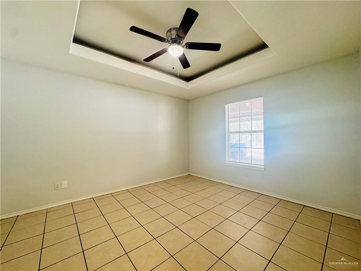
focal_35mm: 14
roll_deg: +0.1
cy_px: 136
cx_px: 180
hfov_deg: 102.1
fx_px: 146
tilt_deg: +0.6
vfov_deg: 85.7
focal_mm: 2.22
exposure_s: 1/60
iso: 400
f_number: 2.2
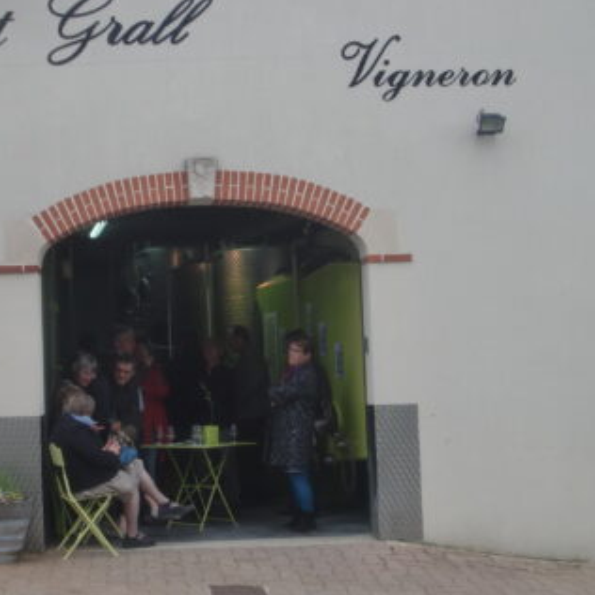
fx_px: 1322
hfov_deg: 25.2
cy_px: 294
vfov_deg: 25.4
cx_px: 199
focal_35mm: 68
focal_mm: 9.1
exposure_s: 1/60
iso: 64
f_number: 3.4
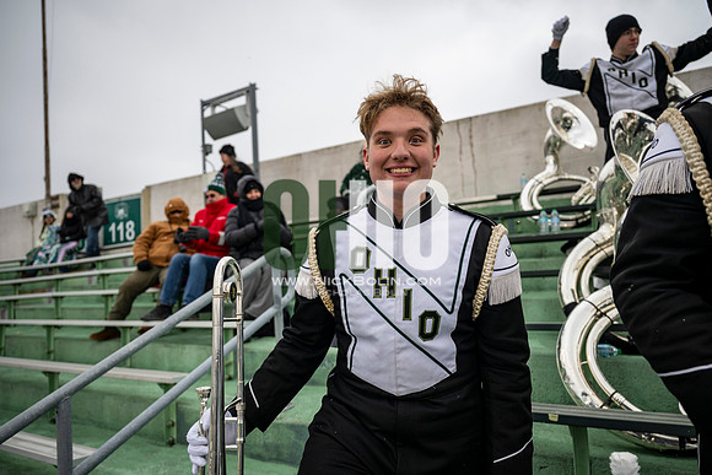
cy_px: 238
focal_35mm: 24
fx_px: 475
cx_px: 356
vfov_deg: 53.2
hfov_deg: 73.7
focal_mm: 24
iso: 160
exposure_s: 1/500
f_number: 2.8
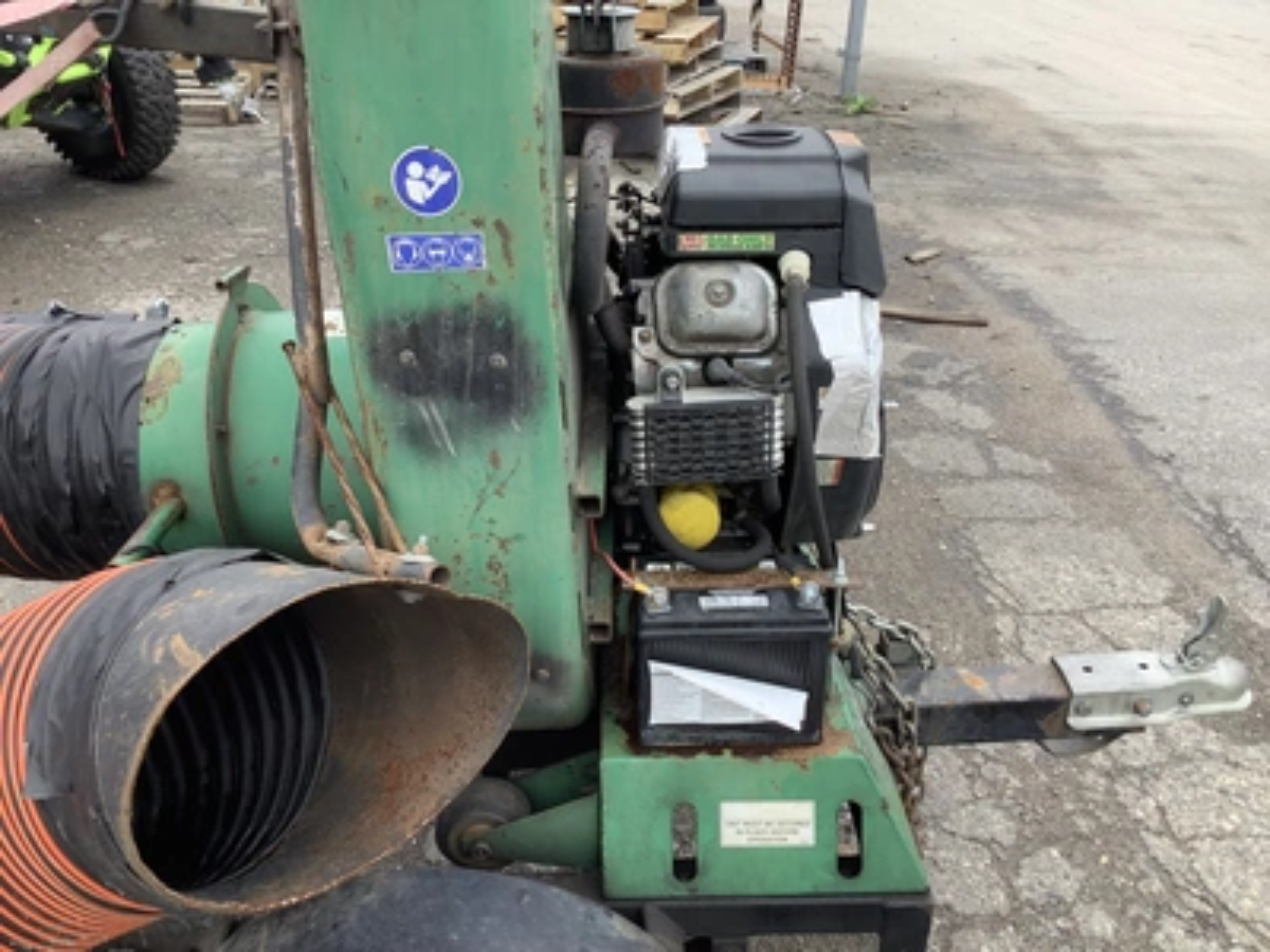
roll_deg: -3.4
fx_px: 1137
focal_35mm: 31
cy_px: 476
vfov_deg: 45.4
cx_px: 635
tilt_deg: -27.3
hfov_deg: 58.4
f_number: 2.4
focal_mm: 3.3
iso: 40
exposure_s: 1/120
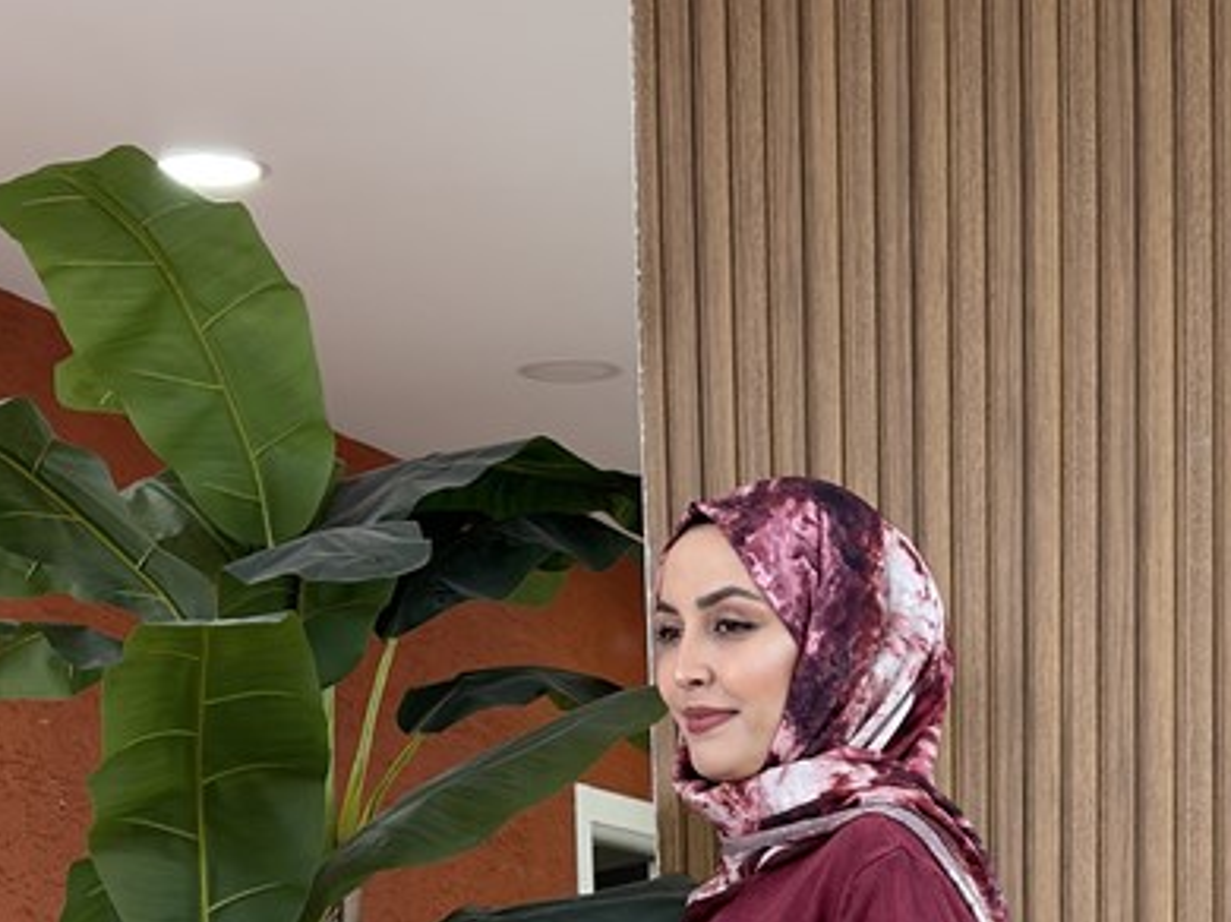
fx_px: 4087
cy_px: 1178
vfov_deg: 12.5
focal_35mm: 115
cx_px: 780
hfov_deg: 17.1
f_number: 1.78
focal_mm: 6.76
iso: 100
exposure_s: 1/86
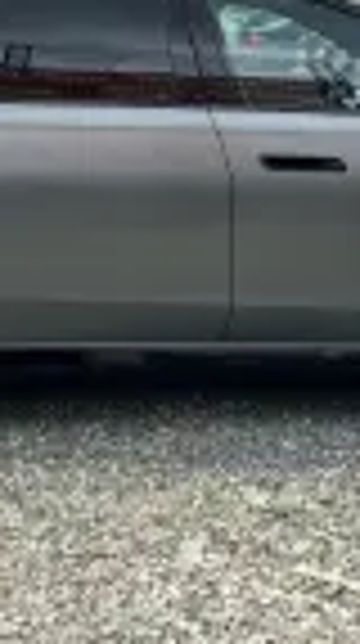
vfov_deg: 30.8
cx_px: 207
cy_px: 90
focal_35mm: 66
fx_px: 1125
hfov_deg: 18.2
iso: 100
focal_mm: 6.76
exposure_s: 1/788
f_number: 1.78
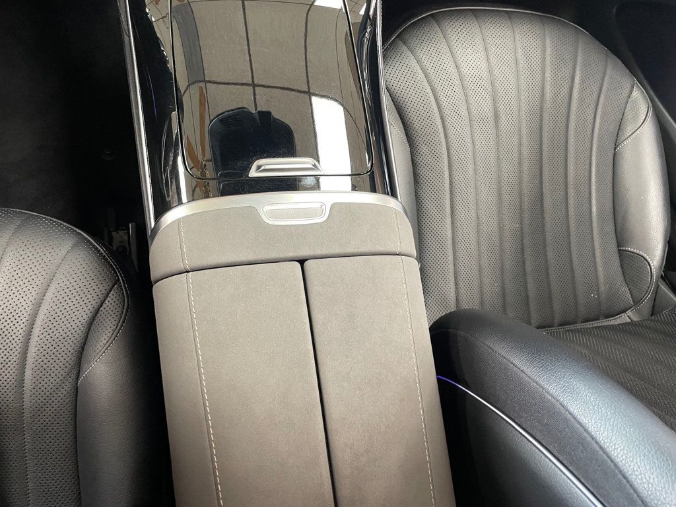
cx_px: 338
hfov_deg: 67.3
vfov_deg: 53.1
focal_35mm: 26
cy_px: 254
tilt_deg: -64.5
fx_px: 508
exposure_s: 1/36
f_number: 1.6
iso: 400
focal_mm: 4.2
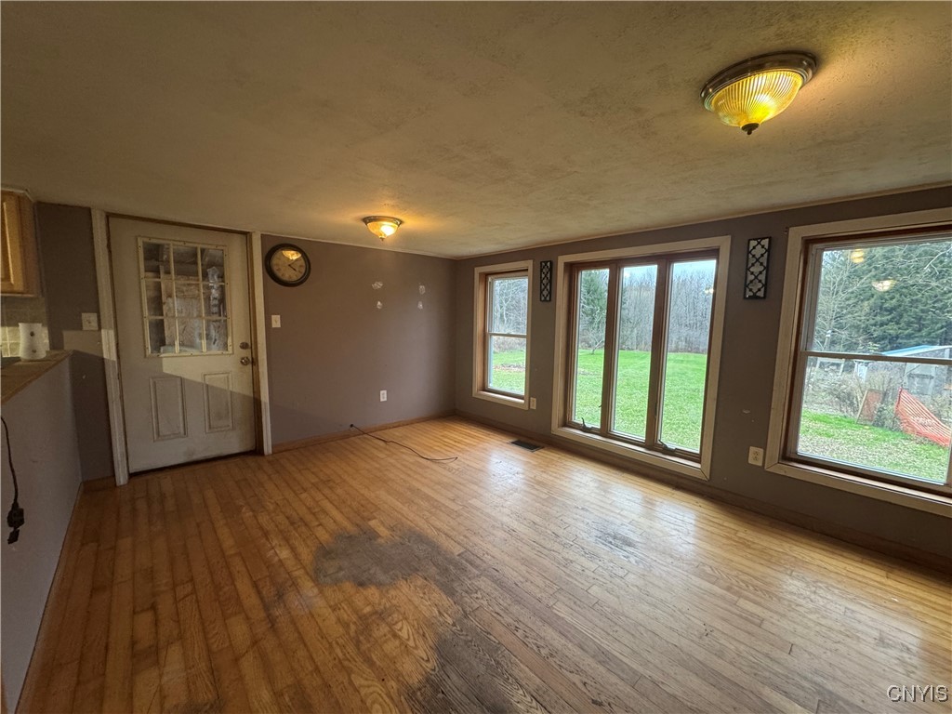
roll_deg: -1.4
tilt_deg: -6.0
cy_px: 357
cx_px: 476
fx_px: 385
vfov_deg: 85.7
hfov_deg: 102.1
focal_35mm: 14
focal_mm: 2.22
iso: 250
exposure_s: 1/60
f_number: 2.2
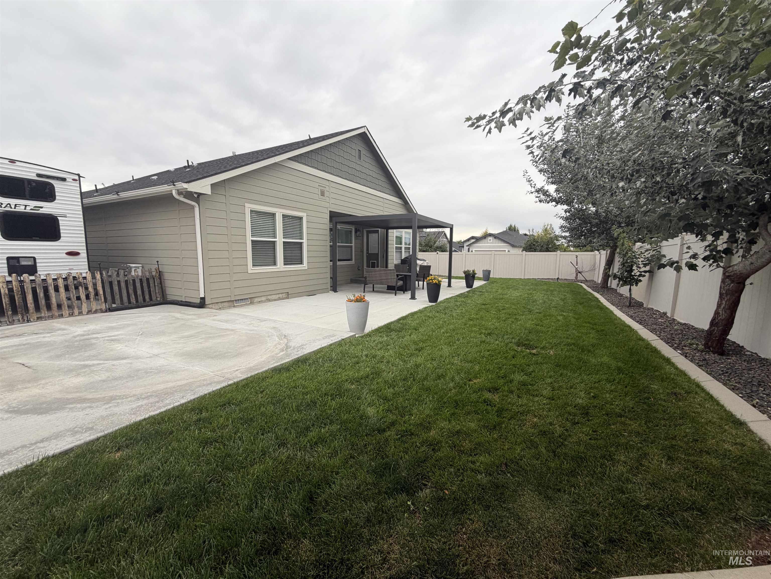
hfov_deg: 102.1
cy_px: 290
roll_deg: -0.3
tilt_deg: -6.8
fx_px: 312
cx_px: 386
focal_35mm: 14
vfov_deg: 85.7
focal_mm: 2.22
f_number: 2.2
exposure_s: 1/121
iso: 64
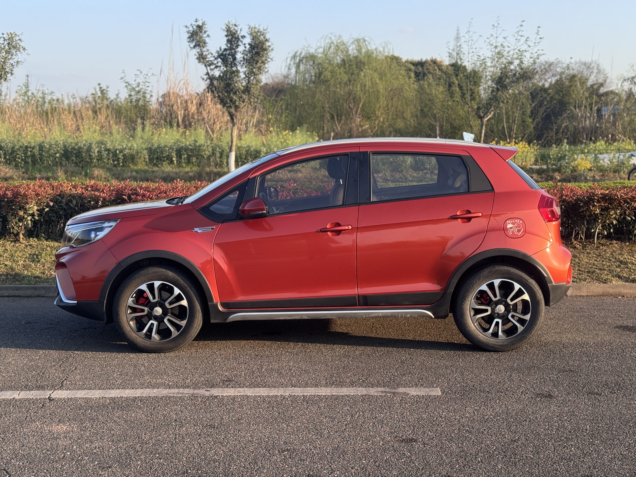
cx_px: 318
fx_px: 882
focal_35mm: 48
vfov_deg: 30.3
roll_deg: -0.2
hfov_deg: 39.7
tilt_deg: -6.8
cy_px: 238
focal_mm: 6.76
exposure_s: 1/939
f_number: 1.78
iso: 64
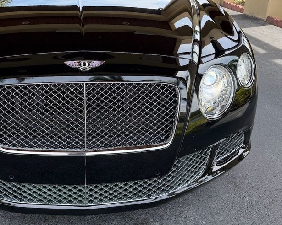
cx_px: 87
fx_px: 325
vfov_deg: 37.8
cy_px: 74
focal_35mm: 39
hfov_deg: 45.9
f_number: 1.78
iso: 100
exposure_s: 1/695
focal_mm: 6.76
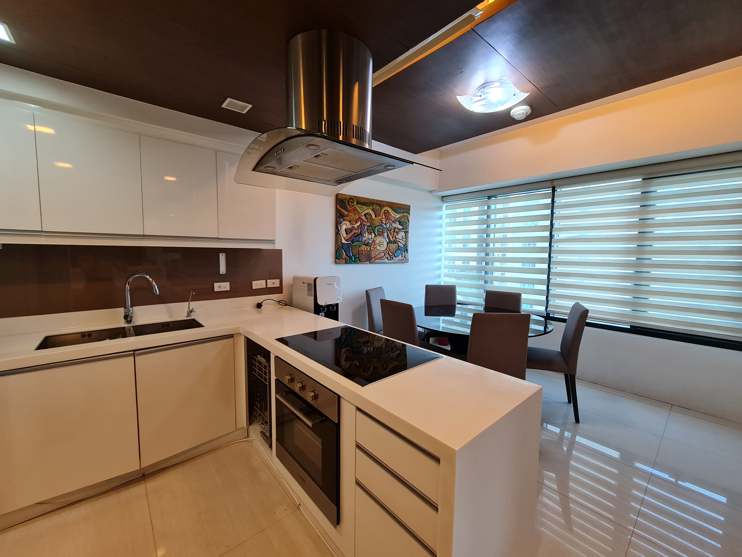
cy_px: 278
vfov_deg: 89.9
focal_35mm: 13
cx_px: 371
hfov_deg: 106.2
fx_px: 279
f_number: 2.2
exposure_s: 1/60
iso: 200
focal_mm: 2.2
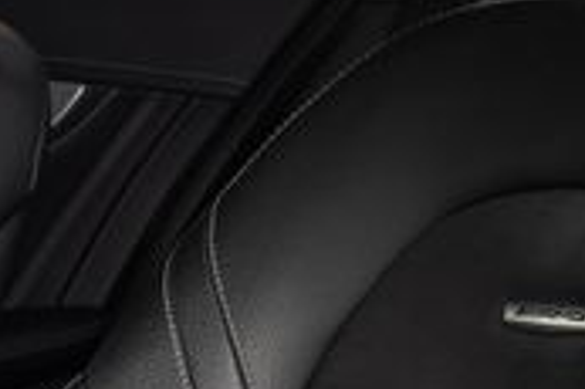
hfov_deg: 11.7
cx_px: 25
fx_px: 2825
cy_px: 523
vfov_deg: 7.8
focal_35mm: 174
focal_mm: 27
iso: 250
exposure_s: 1/60
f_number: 5
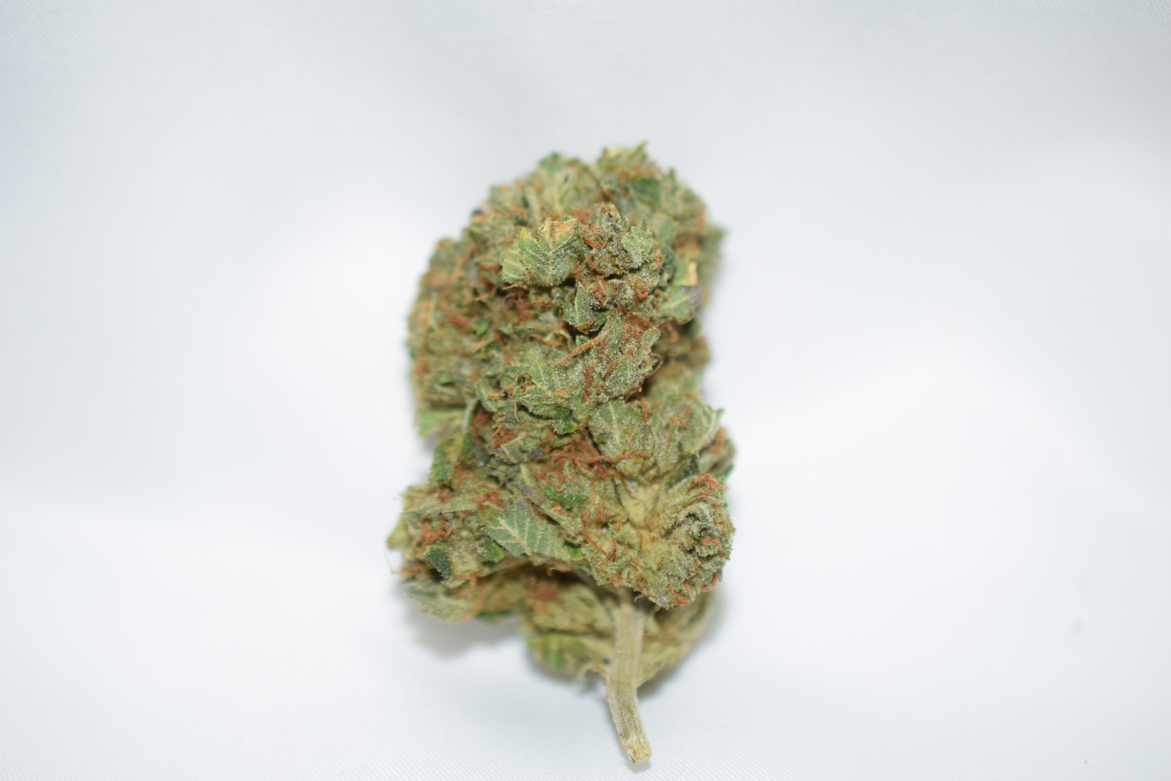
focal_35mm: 60
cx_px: 586
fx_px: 1952
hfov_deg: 33.4
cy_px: 390
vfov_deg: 22.6
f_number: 3.2
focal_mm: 40
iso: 100
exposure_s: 1/60
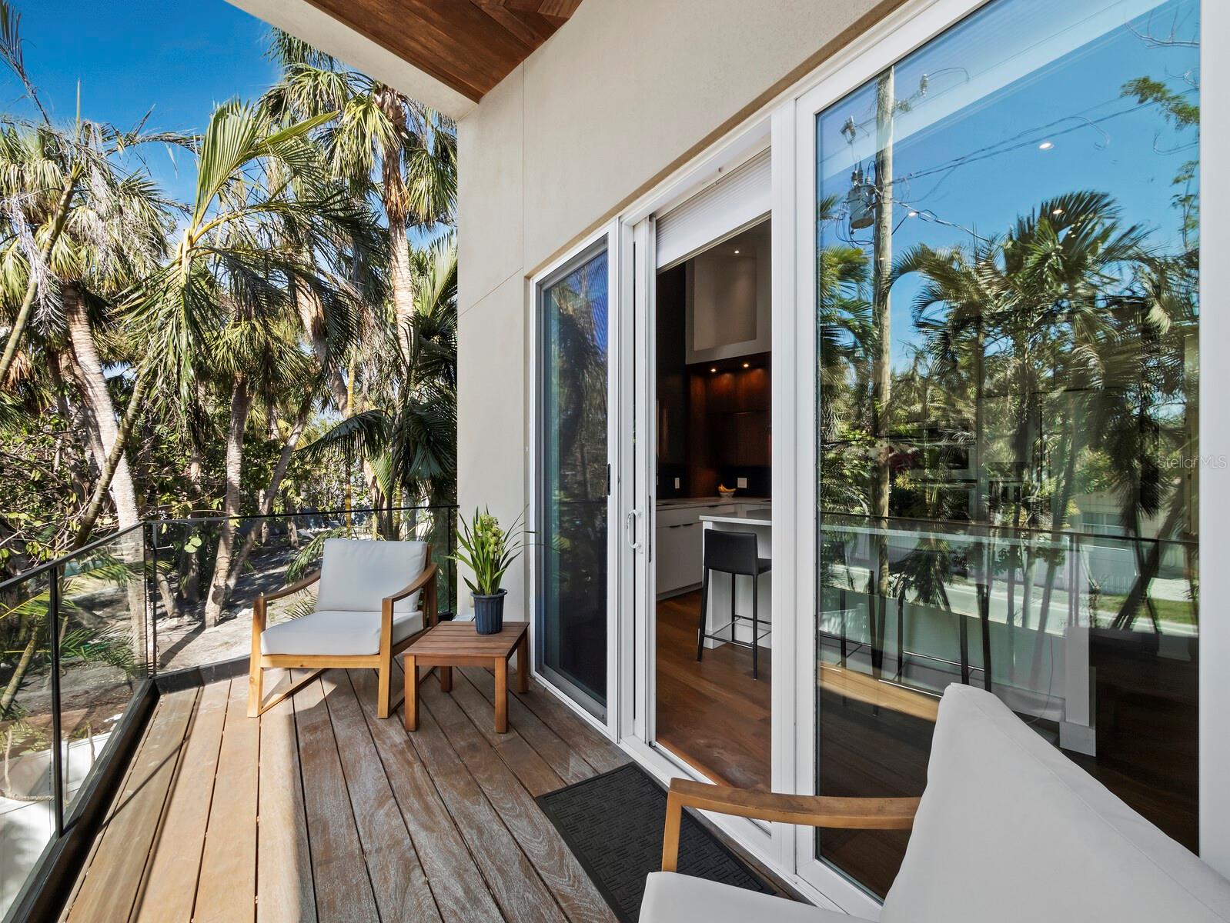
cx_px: 615
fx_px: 498
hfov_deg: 102.0
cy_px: 462
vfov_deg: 85.7
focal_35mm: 14
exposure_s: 1/50
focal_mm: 7
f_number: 11
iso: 400
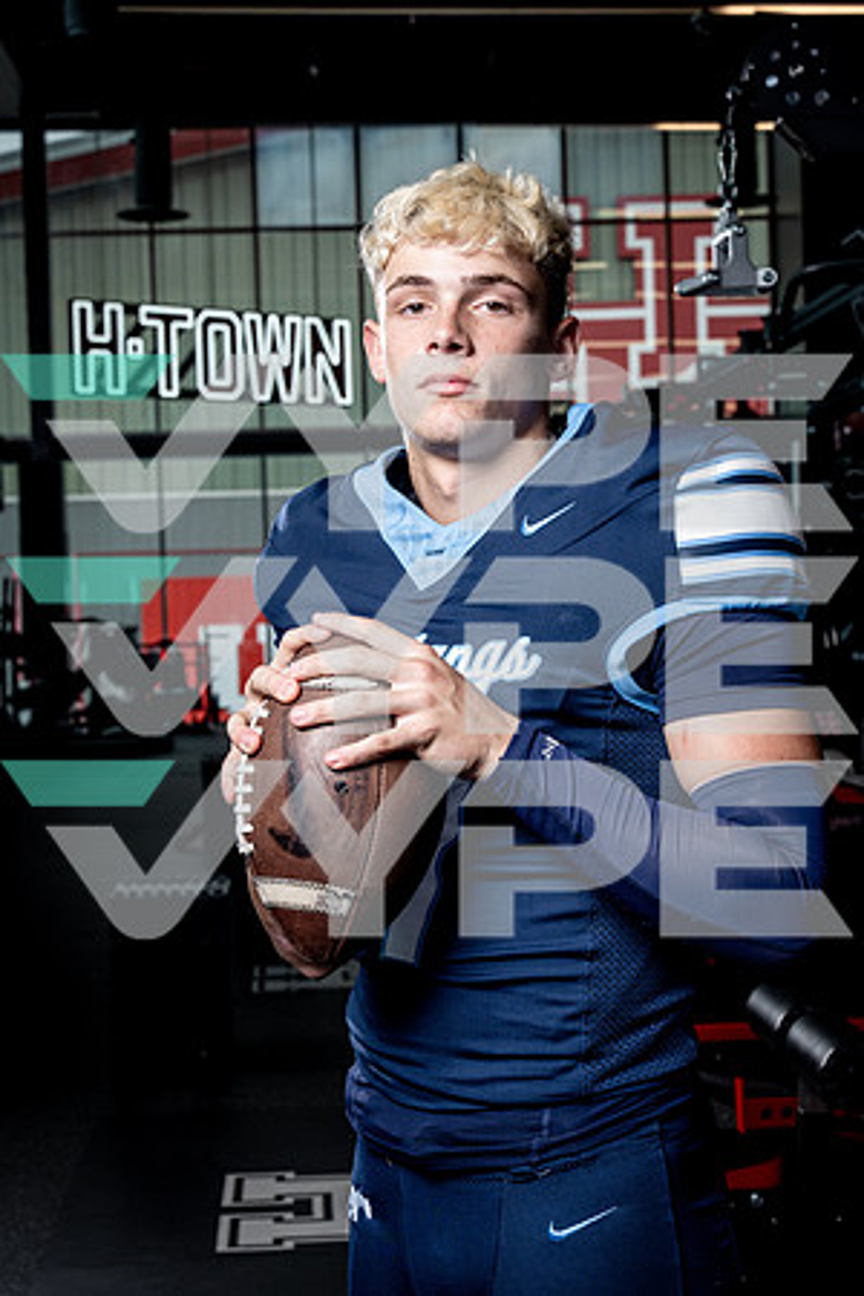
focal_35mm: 70
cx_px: 432
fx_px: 2520
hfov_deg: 19.5
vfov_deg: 28.8
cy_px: 648
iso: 640
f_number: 9
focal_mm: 70
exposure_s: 1/250
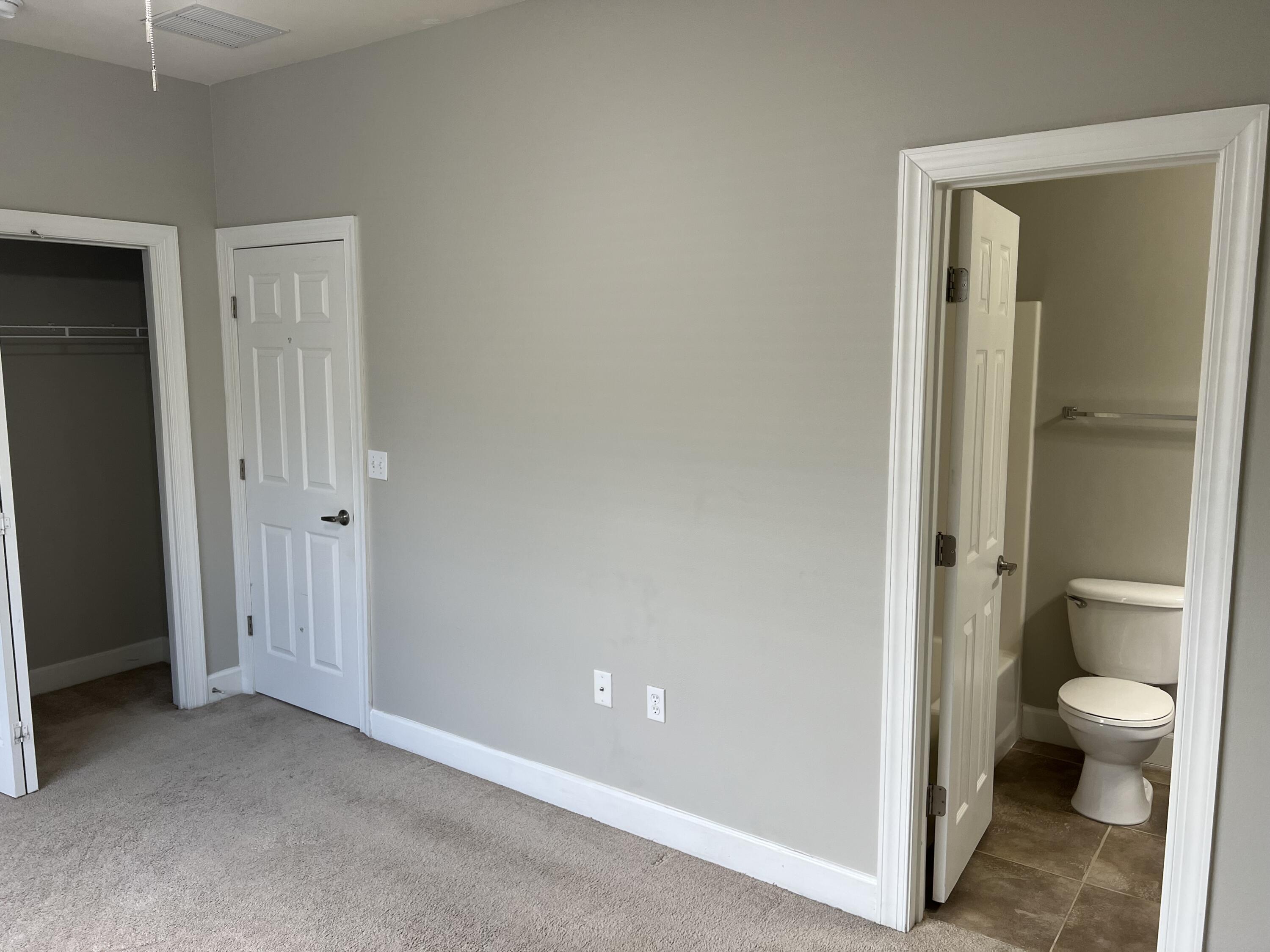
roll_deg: +0.0
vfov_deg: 53.1
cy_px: 476
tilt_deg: -8.6
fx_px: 954
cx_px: 635
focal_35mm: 26
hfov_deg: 67.3
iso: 80
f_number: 1.5
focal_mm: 5.7
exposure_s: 1/120
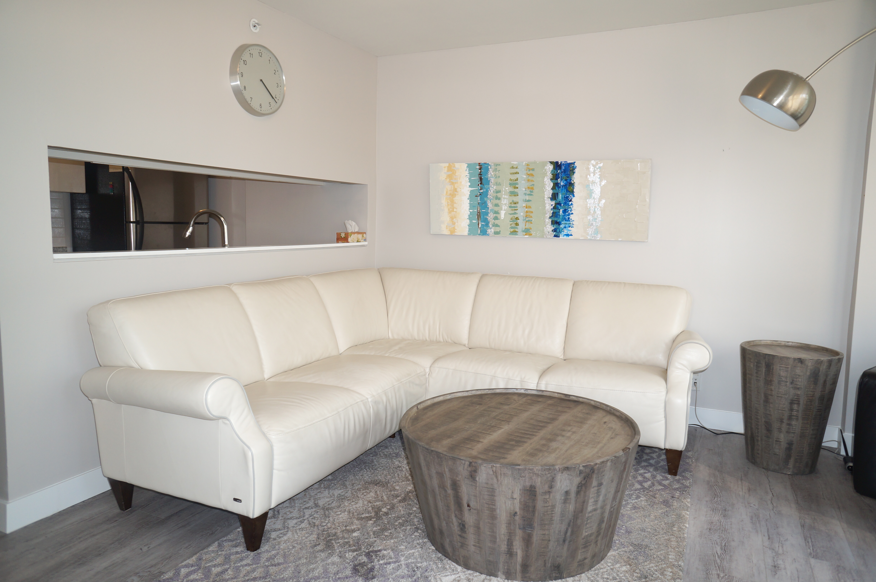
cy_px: 291
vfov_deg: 53.0
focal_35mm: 24
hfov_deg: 73.8
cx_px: 438
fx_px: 583
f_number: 4.5
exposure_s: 1/100
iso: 200
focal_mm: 16
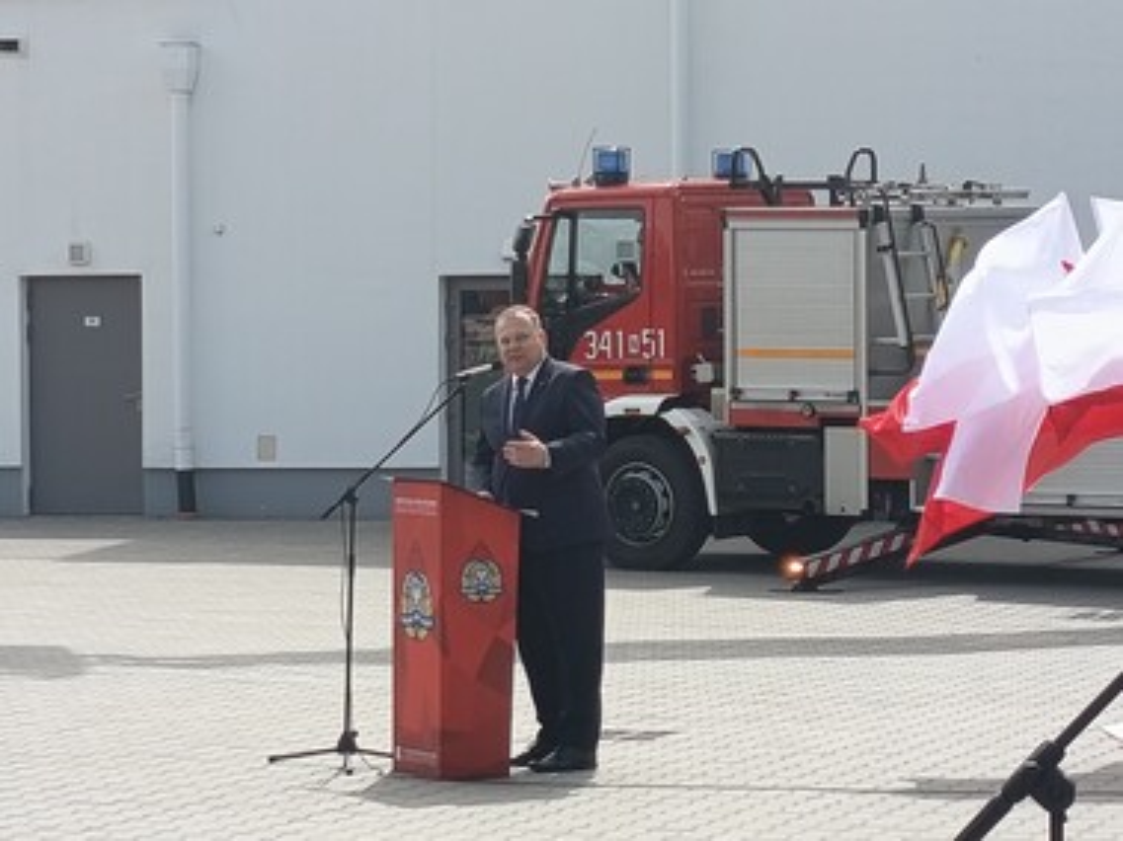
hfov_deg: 12.5
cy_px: 420
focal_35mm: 158
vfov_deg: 9.4
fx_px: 5124
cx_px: 562
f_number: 1.7
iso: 50
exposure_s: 1/391
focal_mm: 5.27
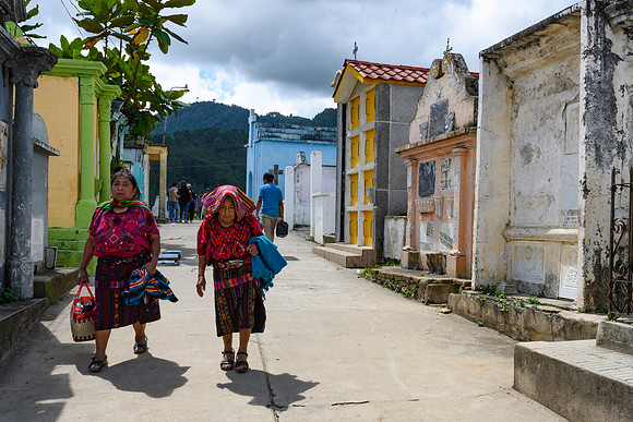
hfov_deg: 52.9
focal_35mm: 36
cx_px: 341
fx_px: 636
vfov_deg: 36.7
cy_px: 232
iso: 320
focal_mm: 30
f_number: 20
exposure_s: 1/160
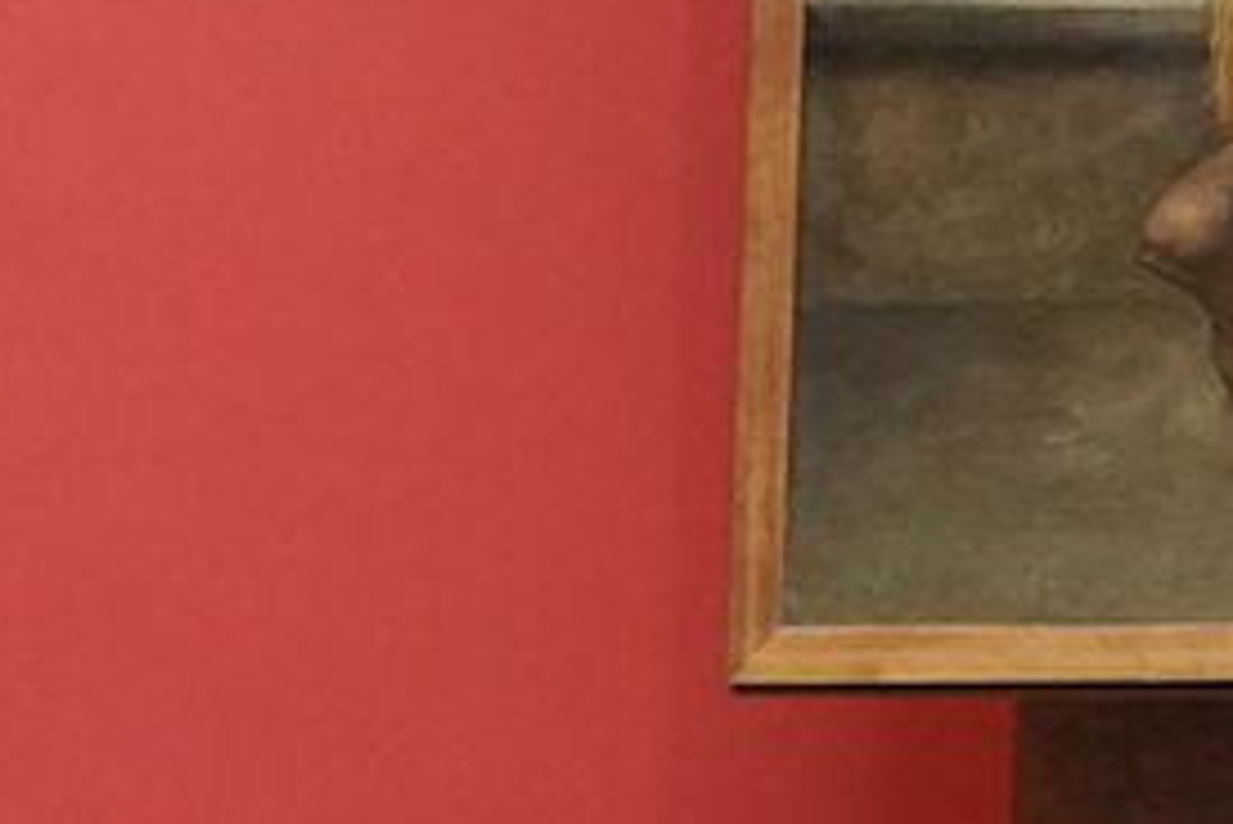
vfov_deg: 7.5
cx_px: 2457
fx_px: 5997
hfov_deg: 10.7
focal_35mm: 175
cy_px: -991
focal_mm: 24
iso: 3200
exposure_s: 1/80
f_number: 5.6
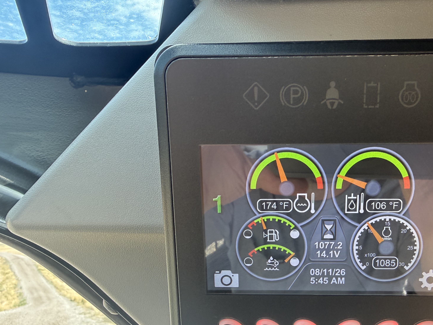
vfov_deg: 42.6
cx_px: 295
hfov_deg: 54.0
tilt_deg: +6.5
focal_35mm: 33
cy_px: 207
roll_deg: -0.7
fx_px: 413
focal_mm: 2.22
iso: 100
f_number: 2.2
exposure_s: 1/99
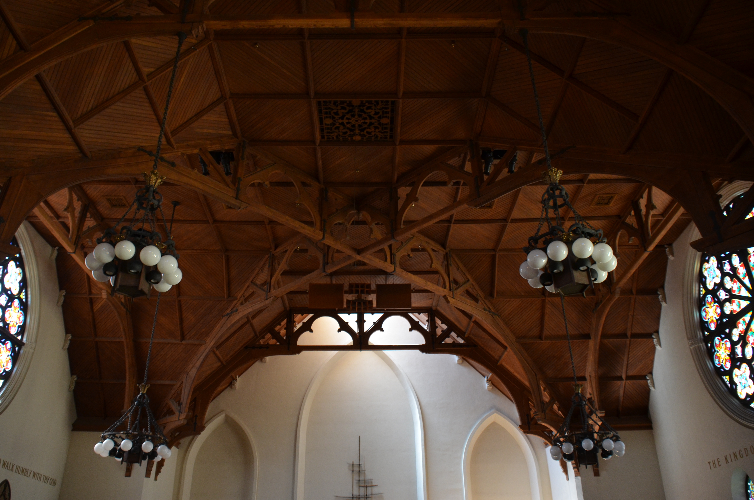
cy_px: 247
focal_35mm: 29
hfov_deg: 63.7
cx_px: 361
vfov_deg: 44.8
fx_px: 606
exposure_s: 1/40
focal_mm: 18
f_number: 3.5
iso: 800
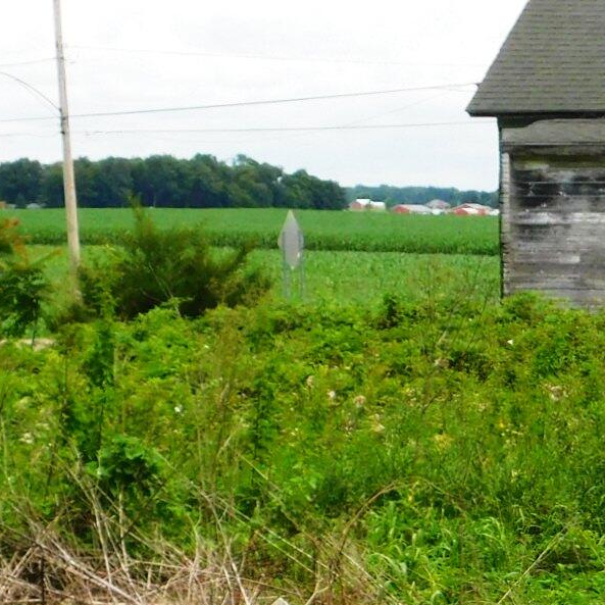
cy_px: 575
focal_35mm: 122
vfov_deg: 14.1
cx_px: 842
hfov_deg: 13.6
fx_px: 2412
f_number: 3.5
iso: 125
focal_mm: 6.3
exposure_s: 1/800
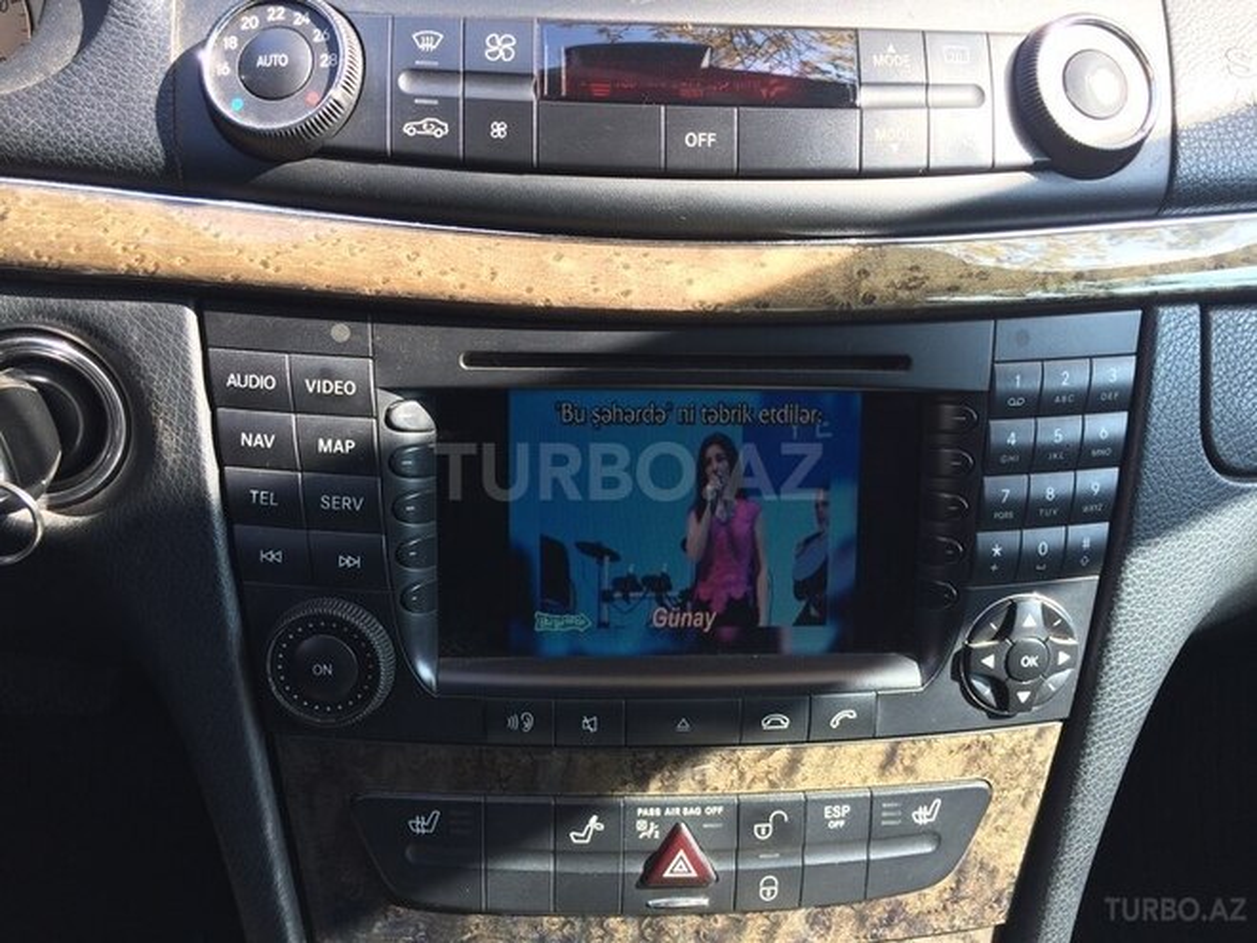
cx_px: 628
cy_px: 472
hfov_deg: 61.7
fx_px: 1053
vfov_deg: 48.2
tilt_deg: -26.4
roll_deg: -4.5
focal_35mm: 29
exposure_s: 1/100
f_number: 2.2
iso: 50
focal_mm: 4.15
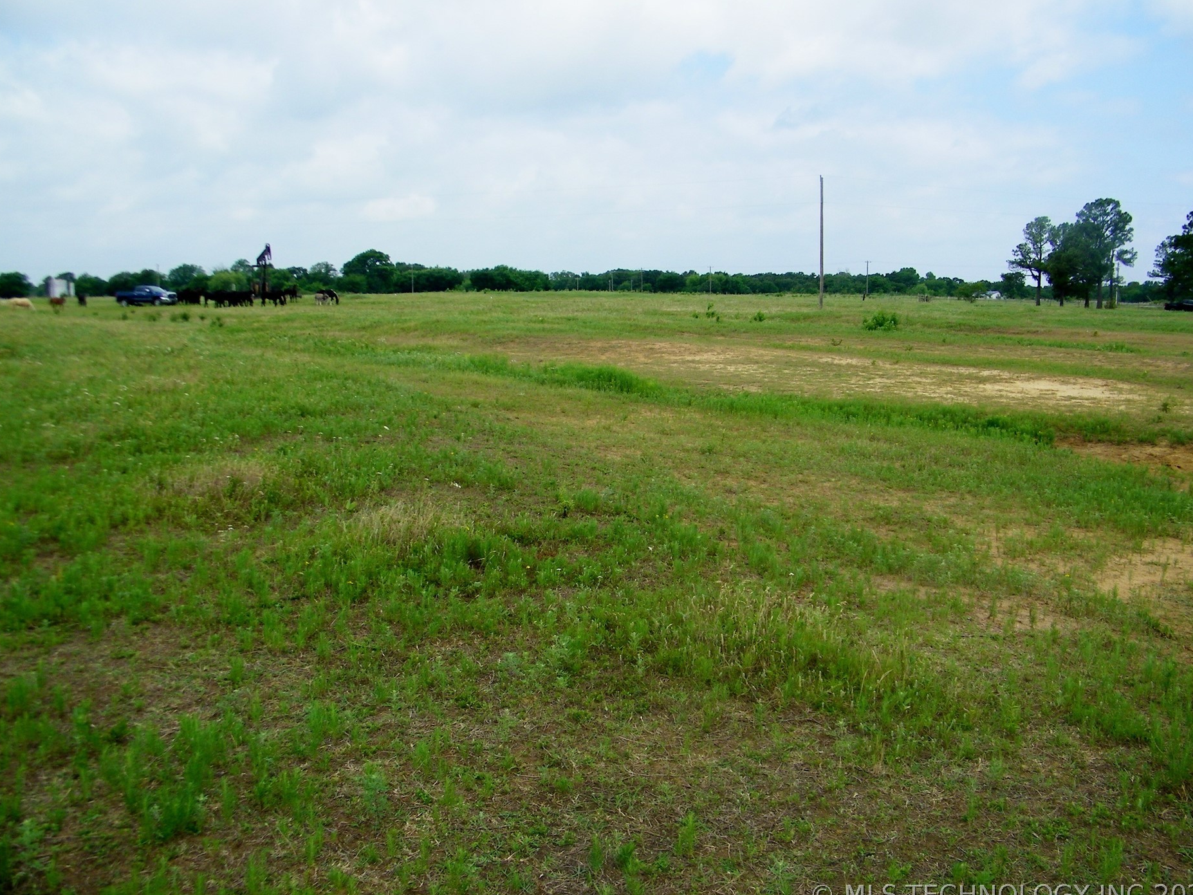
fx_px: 999
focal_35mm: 29
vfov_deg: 48.2
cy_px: 453
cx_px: 609
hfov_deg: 61.7
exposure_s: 1/200
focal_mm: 5
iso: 80
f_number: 7
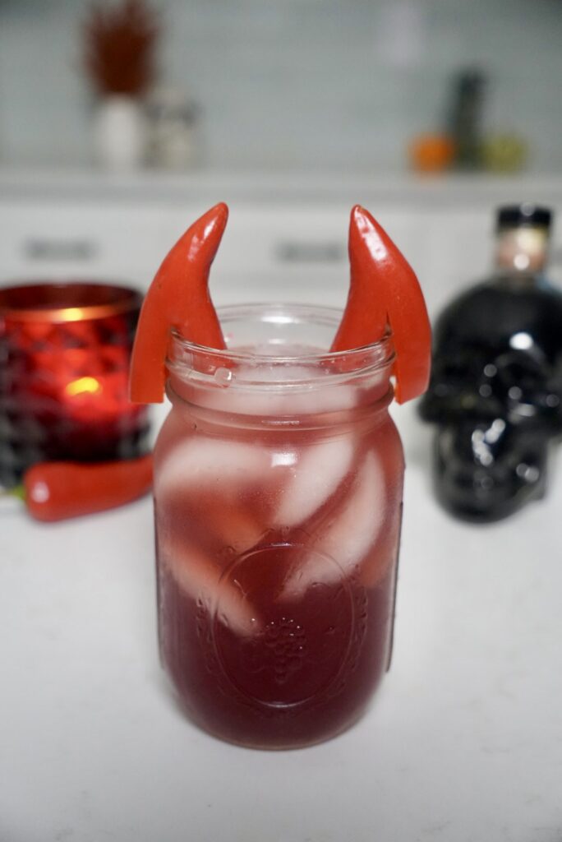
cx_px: 281
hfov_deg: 33.1
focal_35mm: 40
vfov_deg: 47.9
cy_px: 421
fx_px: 947
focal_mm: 27
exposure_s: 1/250
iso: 4000
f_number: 3.2
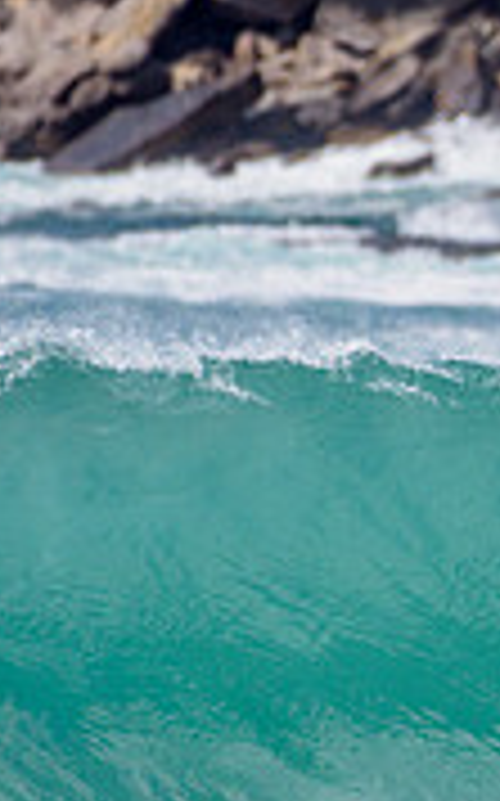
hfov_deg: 0.6
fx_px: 44506
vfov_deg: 1.0
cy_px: 585
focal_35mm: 2038
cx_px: 1408
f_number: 5.6
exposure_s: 1/2000
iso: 100
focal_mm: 500
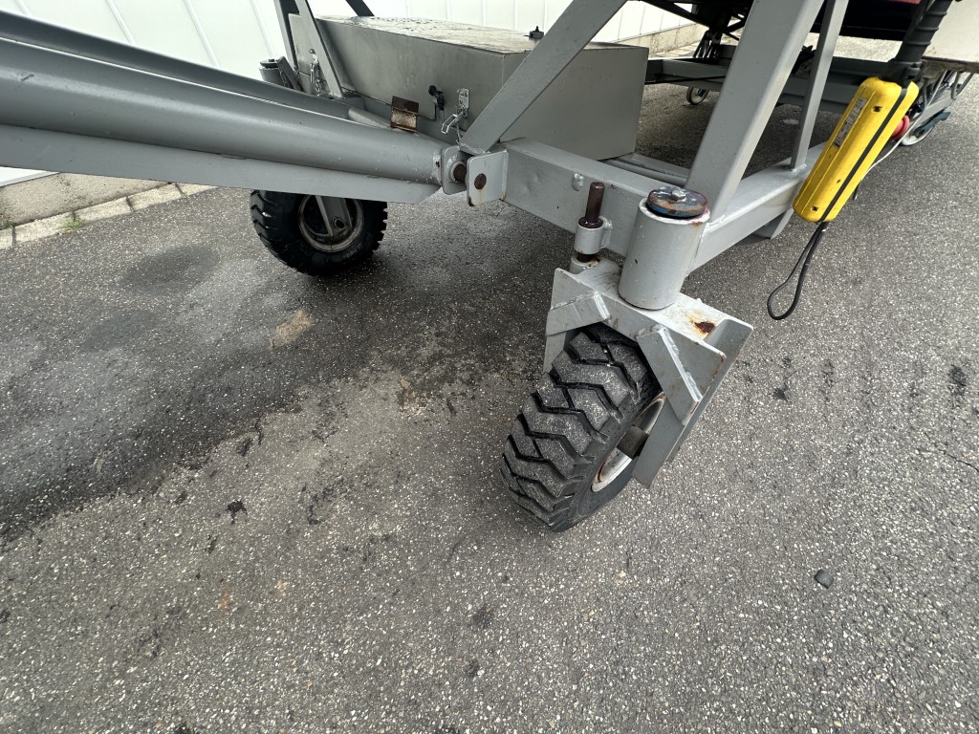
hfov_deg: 102.1
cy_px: 367
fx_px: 396
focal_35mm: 14
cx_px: 490
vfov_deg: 85.7
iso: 40
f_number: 2.2
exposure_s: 1/137
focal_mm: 2.22
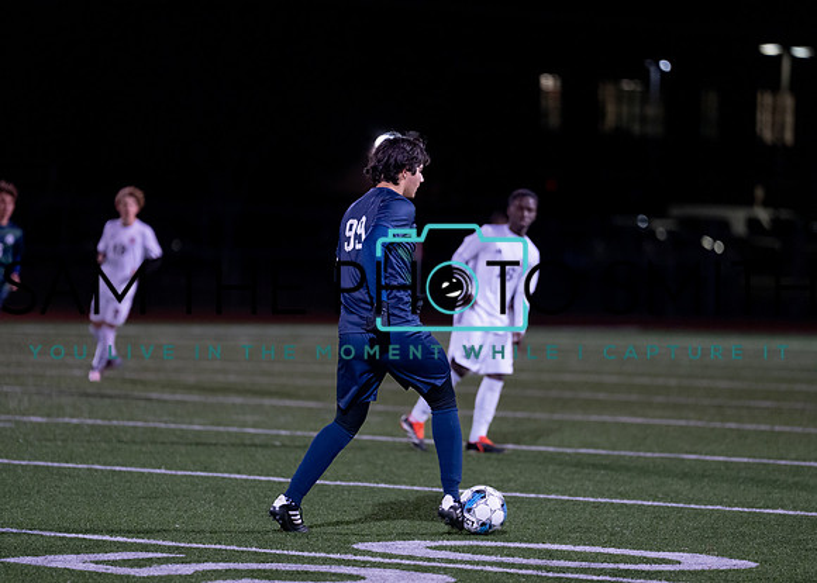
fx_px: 5013
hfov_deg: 9.3
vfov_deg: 6.7
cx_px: 408
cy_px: 292
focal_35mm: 216
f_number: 2.8
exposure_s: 1/1000
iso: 2500
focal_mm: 200
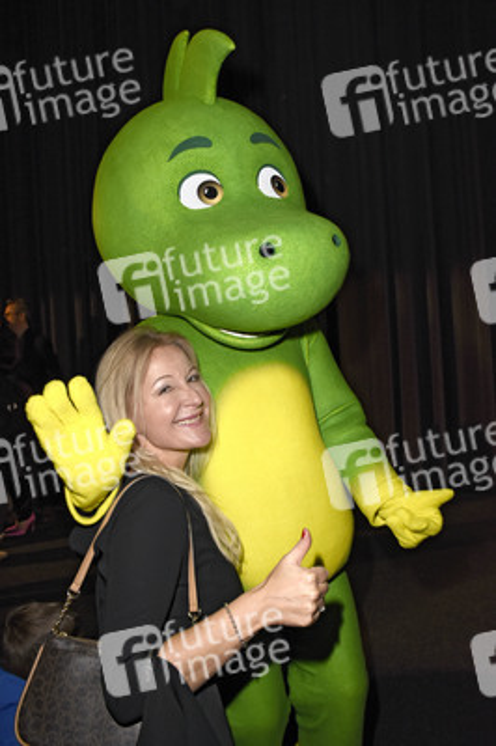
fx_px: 621
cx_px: 248
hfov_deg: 43.5
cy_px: 373
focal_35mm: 30
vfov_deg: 62.0
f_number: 5.6
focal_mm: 20
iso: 800
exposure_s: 1/125
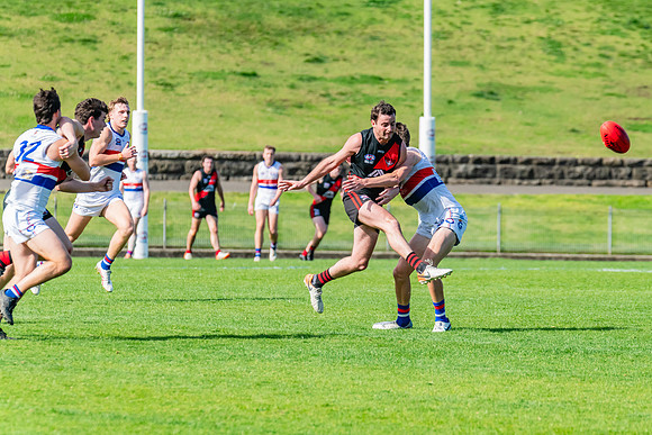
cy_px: 218
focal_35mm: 375
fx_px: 6800
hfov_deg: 5.5
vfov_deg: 3.7
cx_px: 388
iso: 800
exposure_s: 1/1600
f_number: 9
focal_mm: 310
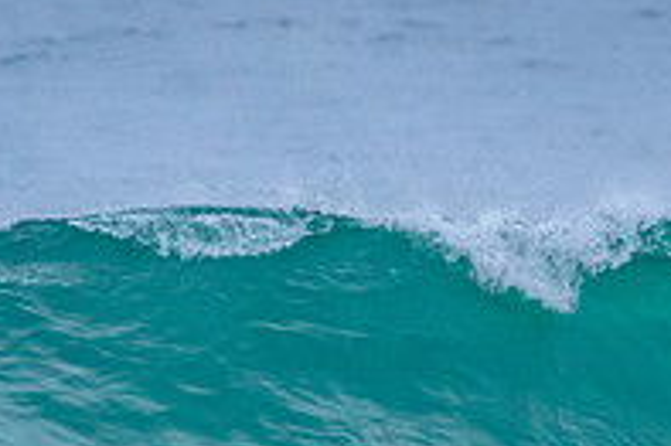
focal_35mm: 1804
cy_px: 388
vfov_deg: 0.8
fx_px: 33596
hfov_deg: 1.1
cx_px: 744
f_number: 5.6
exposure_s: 1/2000
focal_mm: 500
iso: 2000
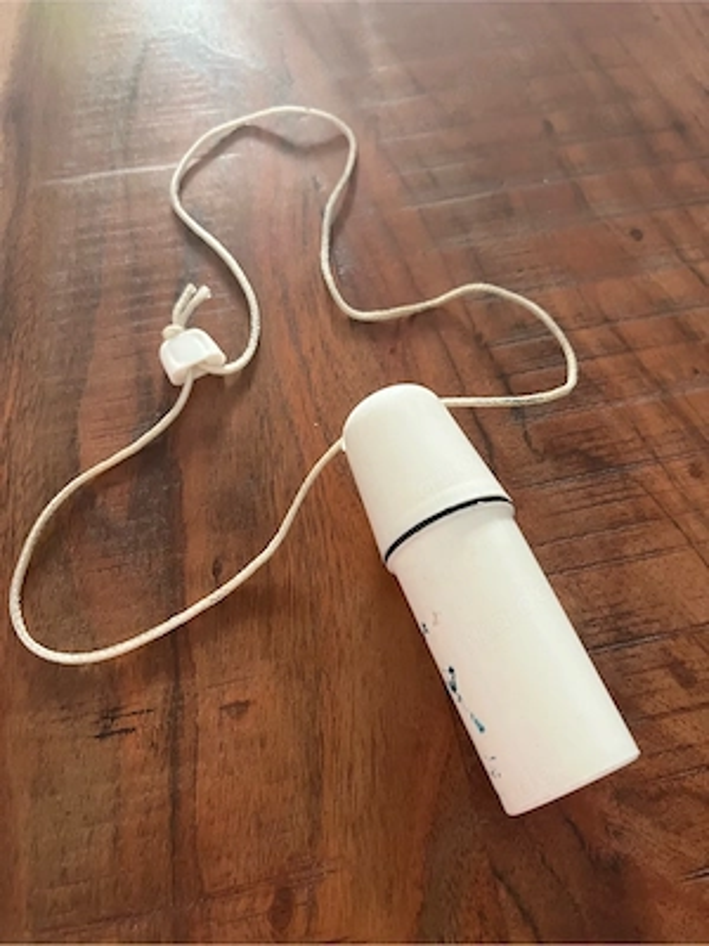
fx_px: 710
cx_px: 354
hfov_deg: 53.1
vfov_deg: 67.3
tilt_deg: -60.9
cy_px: 473
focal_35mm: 26
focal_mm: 5.1
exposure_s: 1/40
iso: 400
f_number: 1.6
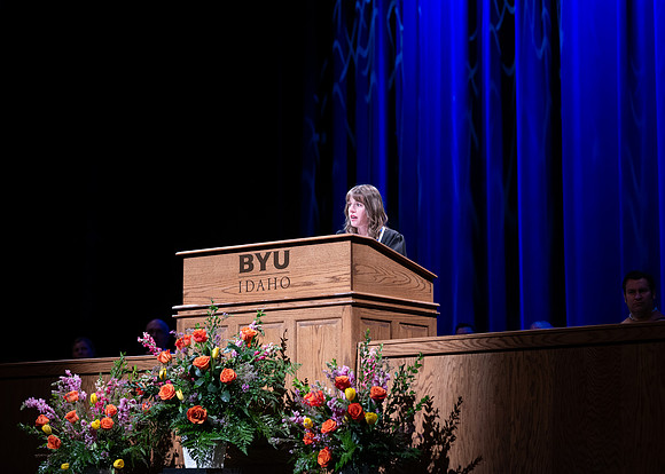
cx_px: 349
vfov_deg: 16.1
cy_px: 237
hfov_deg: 22.4
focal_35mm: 89
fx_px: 1682
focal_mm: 85
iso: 640
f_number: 2.8
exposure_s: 1/200
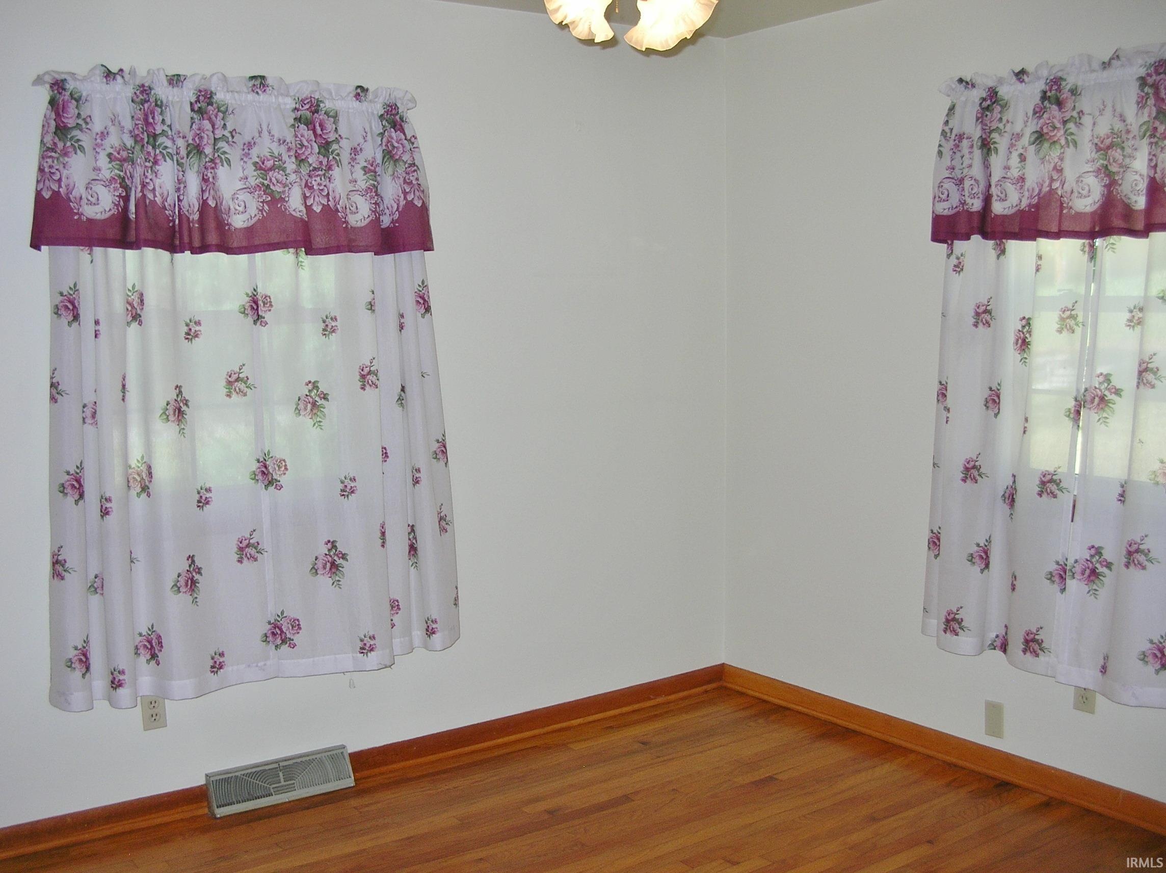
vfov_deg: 39.6
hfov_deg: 51.4
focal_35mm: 36
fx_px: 1212
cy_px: 436
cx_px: 583
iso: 50
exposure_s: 1/60.1
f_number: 2.7
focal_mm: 6
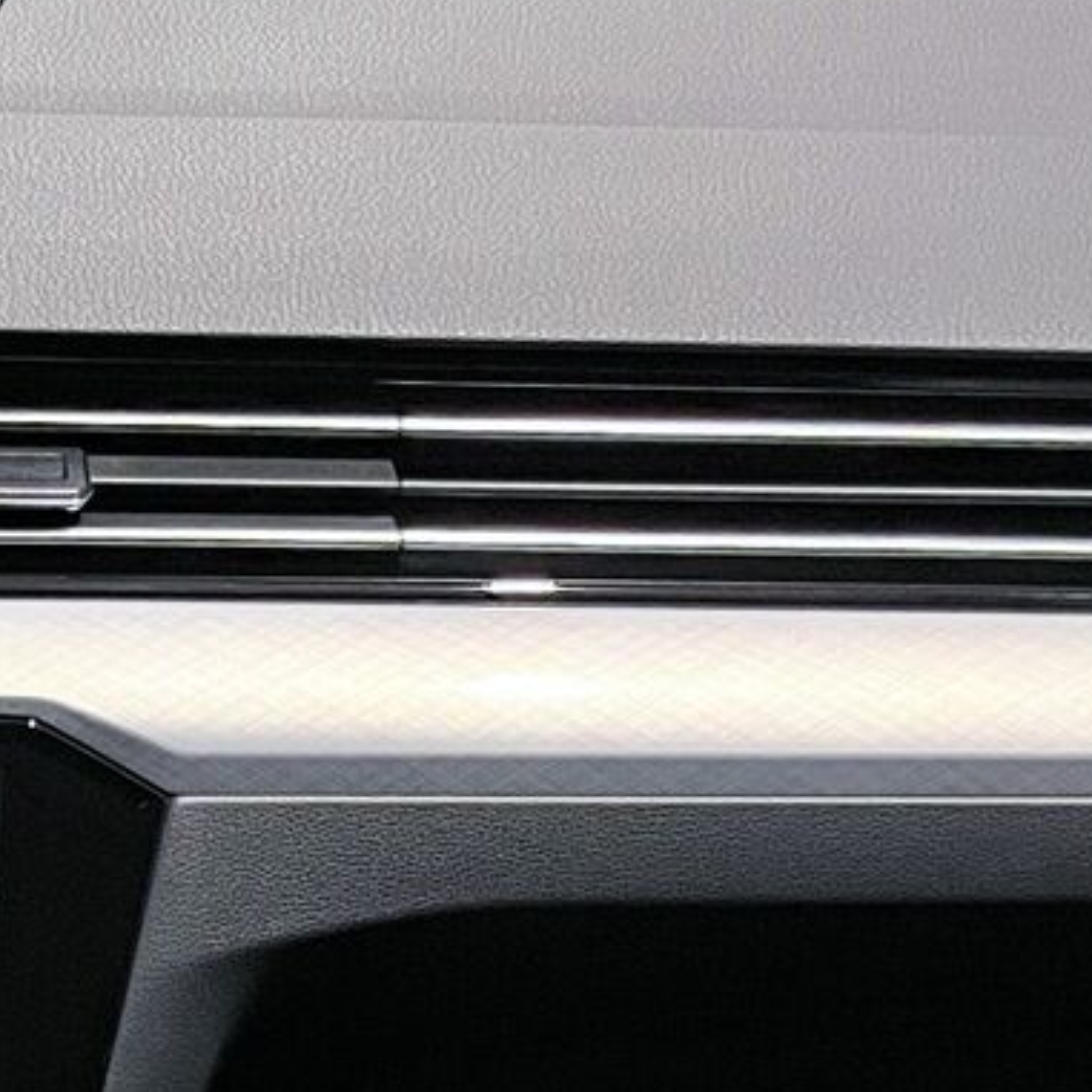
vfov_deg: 16.2
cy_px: 1336
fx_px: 3676
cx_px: -867
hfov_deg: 14.8
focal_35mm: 103
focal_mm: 5.1
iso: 320
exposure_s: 1/50
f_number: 1.6
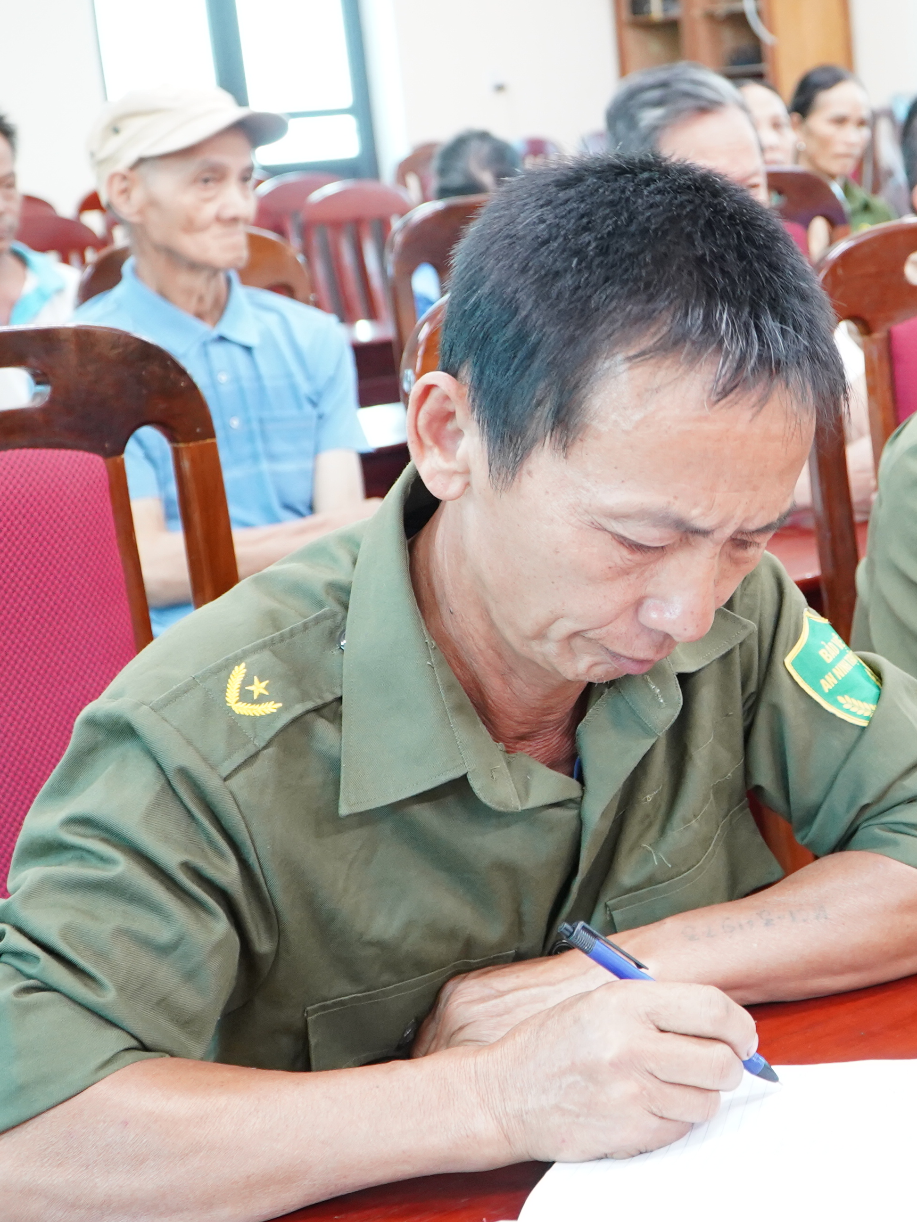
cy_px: 610
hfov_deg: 26.3
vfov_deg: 35.5
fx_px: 1907
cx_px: 789
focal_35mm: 54
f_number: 4
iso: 2500
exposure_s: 1/40
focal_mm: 25
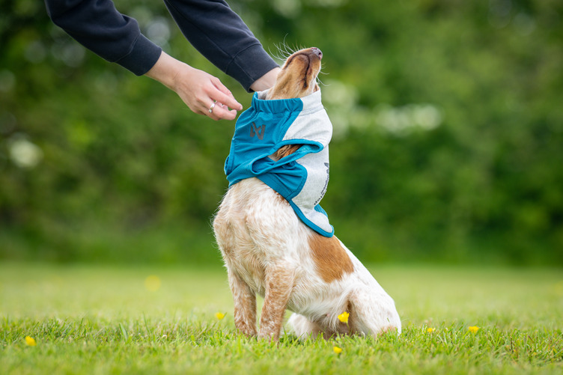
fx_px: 2076
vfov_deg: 10.3
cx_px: 308
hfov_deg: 15.4
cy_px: 271
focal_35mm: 133
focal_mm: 85
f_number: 1.6
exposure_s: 1/1000
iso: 64
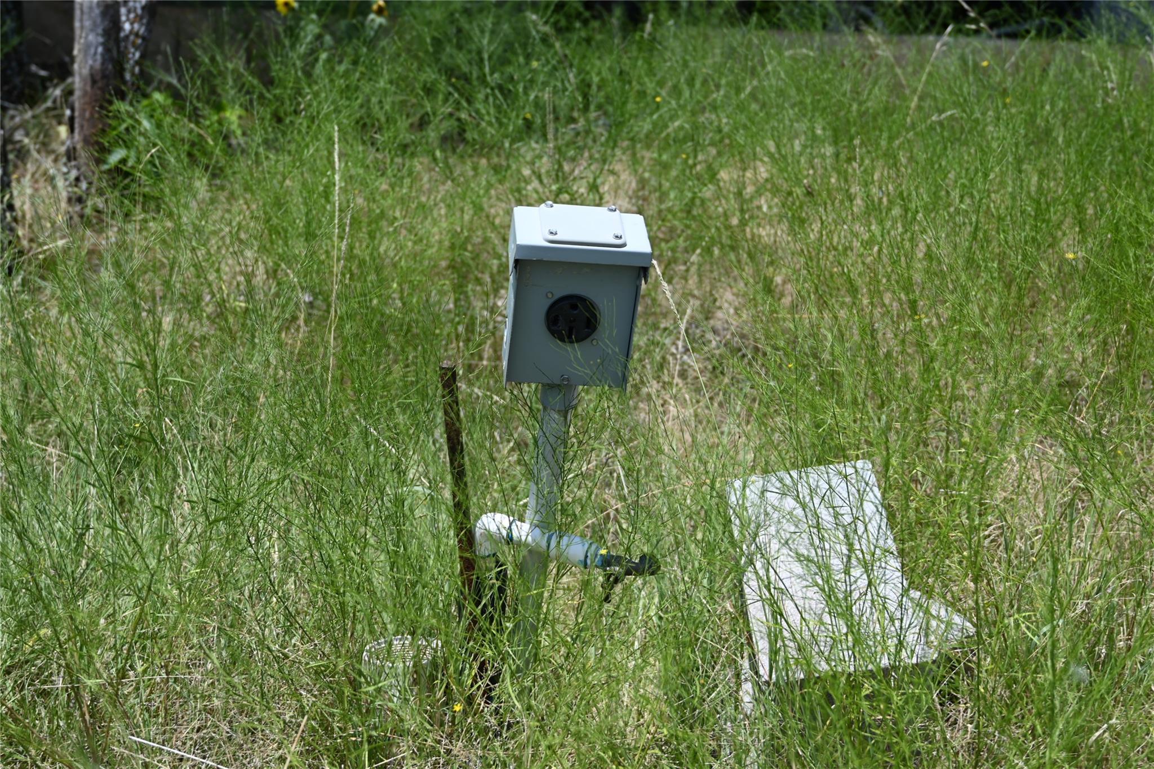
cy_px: 384
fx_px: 1779
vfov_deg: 24.4
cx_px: 577
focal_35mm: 56
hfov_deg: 35.9
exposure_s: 1/1250
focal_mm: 37
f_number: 4
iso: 100
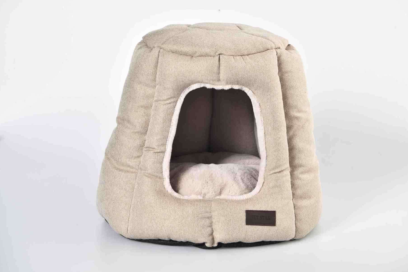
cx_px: 206
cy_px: 132
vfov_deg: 18.7
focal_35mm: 73
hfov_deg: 27.7
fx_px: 827
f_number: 9
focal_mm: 70
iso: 320
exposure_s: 1/125
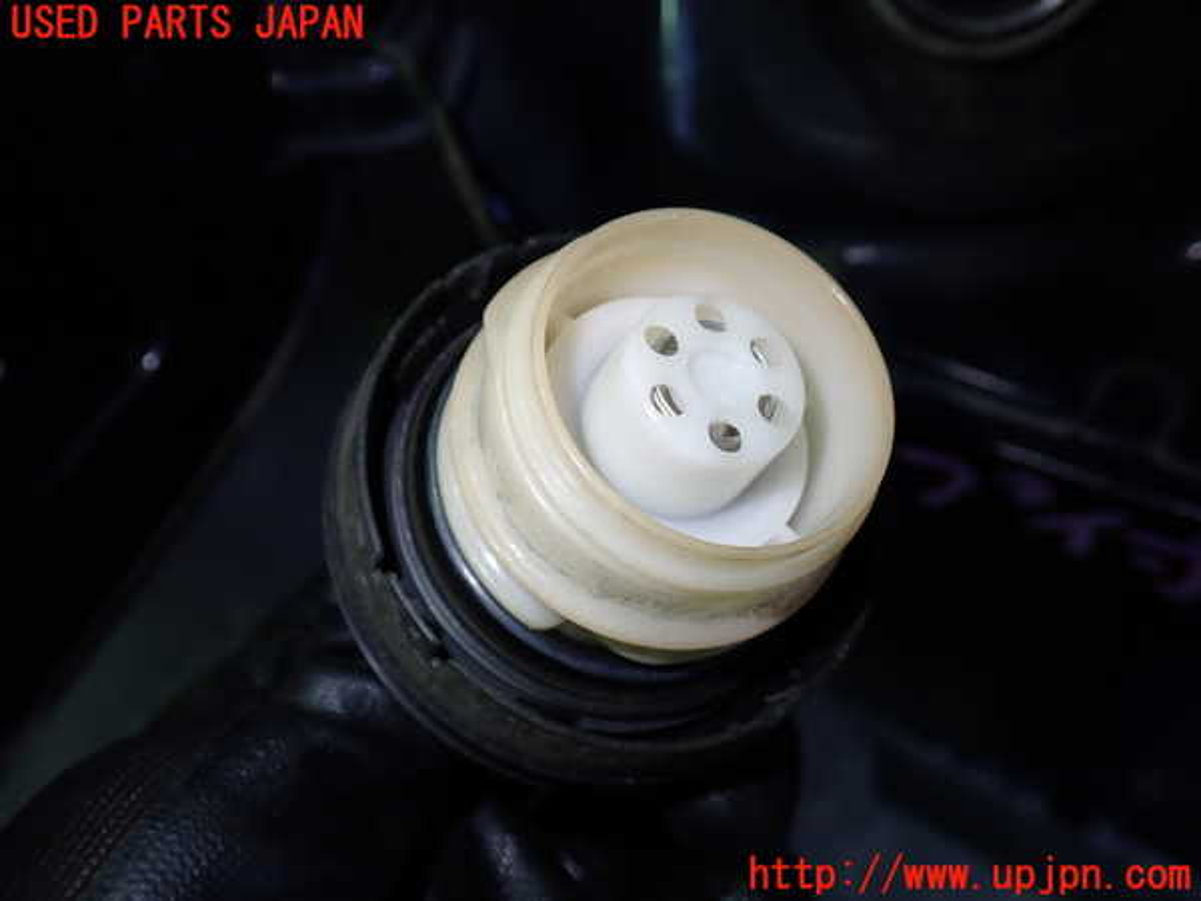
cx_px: 600
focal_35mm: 30
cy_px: 450
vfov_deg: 46.8
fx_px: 1041
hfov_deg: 60.0
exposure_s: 1/60
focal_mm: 5.4
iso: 200
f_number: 2.3
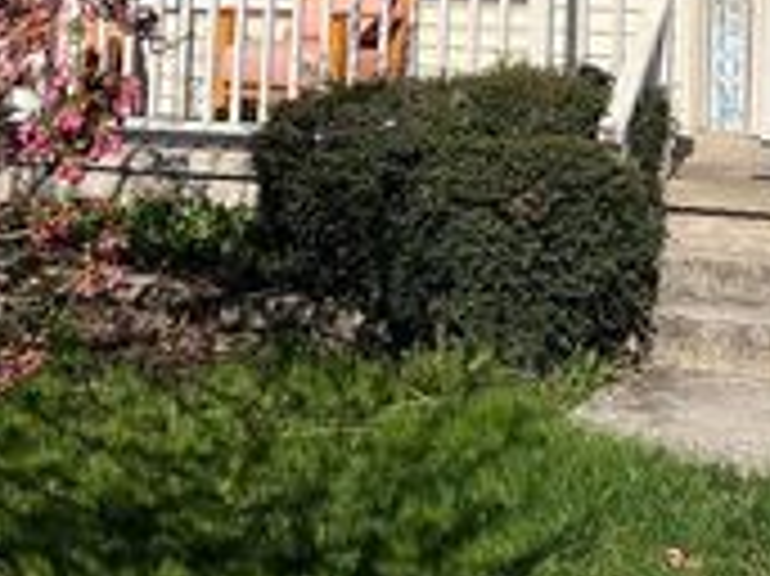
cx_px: 518
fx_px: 1689
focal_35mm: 76
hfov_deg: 25.5
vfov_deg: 18.5
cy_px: -88
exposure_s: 1/9434
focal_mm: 5.7
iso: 50
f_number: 1.5
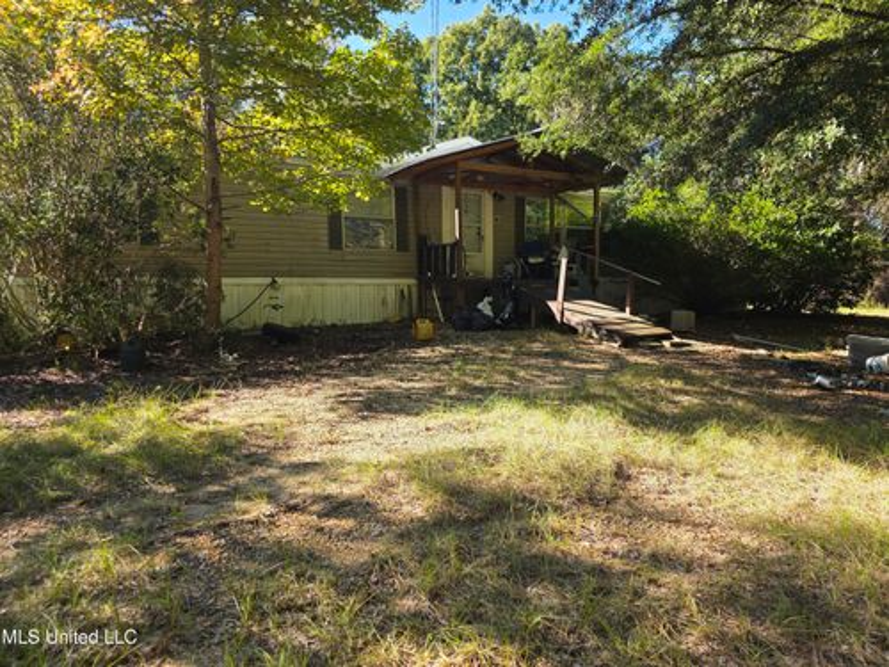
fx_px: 591
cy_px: 334
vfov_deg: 58.9
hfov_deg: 73.9
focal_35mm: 23
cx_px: 444
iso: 32
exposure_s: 1/359
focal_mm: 6.3
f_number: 1.7
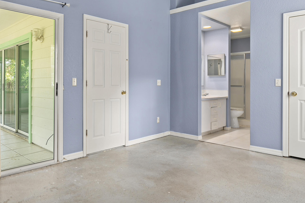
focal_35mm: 27
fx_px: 229
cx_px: 110
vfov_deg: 47.8
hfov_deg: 66.1
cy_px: 87
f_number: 8
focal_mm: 16
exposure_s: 1
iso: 320
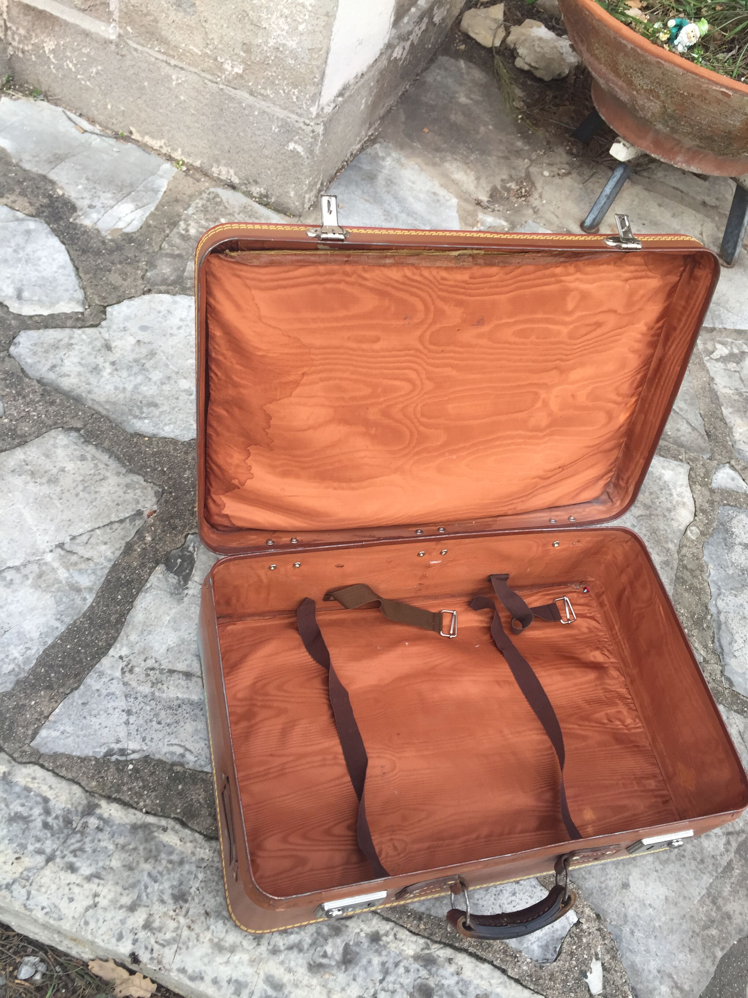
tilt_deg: -49.1
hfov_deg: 48.2
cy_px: 499
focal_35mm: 29
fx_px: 836
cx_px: 374
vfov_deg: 61.7
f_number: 2.2
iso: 40
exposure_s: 1/100
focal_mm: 4.15
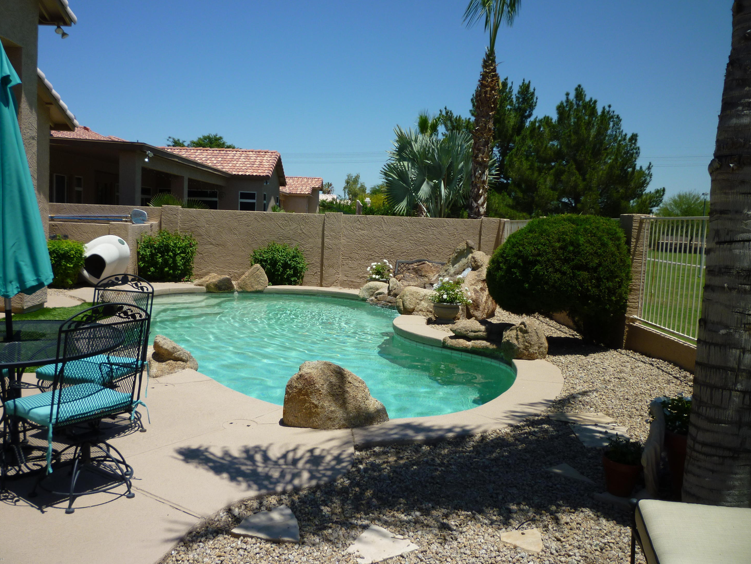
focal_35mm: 30
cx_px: 370
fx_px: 651
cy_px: 286
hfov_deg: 60.0
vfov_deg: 46.8
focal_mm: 5.2
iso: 80
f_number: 4.5
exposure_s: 1/640
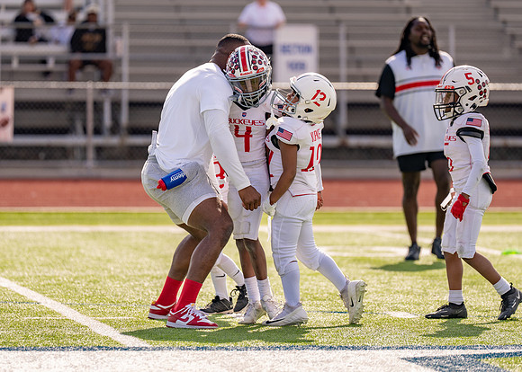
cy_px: 164
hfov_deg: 7.1
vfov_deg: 5.0
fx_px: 4234
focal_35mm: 286
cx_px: 254
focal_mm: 200
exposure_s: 1/2000
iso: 100
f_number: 2.8
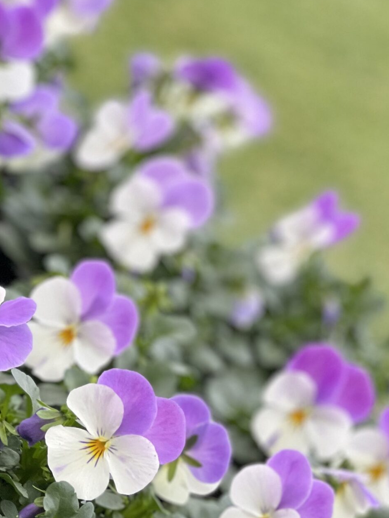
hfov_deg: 9.4
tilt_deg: -26.0
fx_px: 2352
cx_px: 98
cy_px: 436
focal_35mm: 157
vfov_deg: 12.5
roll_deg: -38.8
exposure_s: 1/121
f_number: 2.8
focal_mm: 9
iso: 200
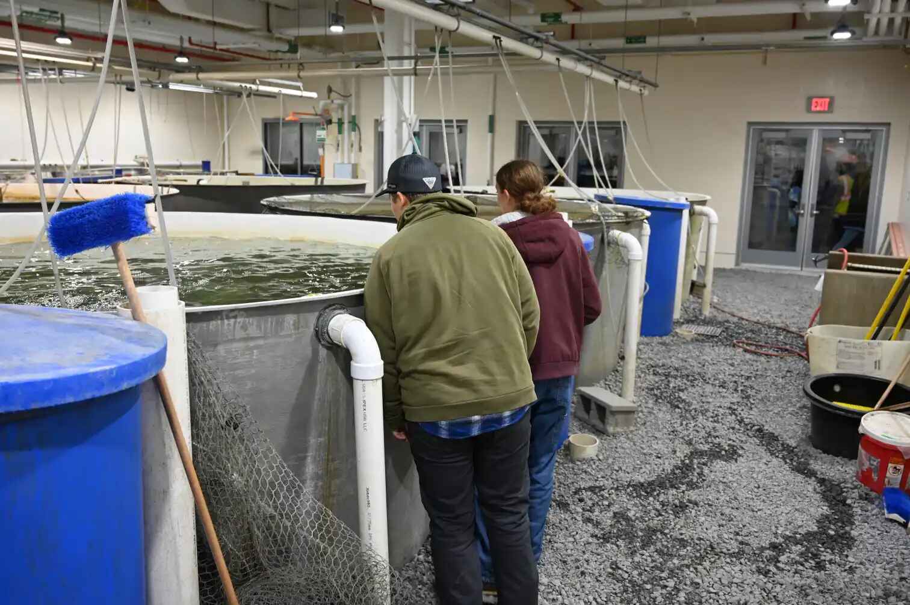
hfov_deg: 59.5
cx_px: 455
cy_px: 302
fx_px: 796
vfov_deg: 41.7
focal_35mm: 32
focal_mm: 31.5
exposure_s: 1/125
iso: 640
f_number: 4
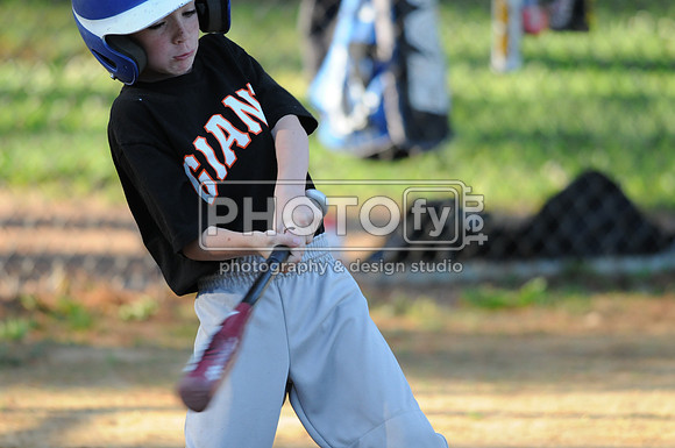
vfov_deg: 3.0
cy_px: 224
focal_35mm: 450
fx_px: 8426
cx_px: 338
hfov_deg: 4.6
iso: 800
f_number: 4
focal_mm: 300
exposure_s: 1/800
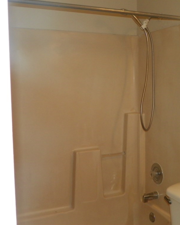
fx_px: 306
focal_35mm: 46
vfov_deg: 40.3
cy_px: 112
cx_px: 130
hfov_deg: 32.3
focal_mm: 6.2
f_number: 3.2
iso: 200
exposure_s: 1/125
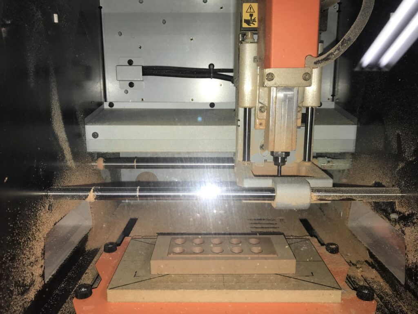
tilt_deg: -10.3
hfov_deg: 63.4
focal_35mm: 28
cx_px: 209
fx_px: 338
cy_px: 157
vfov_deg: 49.7
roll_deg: +0.2
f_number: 1.8
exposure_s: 1/83
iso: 20
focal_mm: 3.99
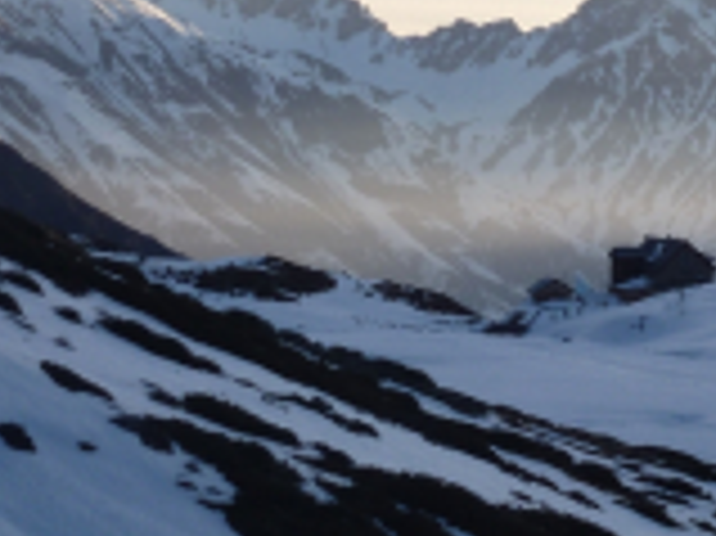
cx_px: 639
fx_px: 4485
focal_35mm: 217
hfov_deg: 9.1
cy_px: 279
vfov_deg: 6.8
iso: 100
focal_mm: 17.3
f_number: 5
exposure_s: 1/200
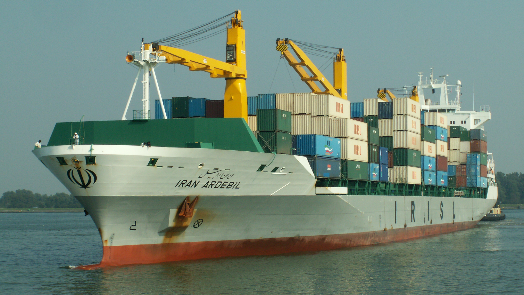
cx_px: 262
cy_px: 172
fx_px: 1167
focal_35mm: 84
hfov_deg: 25.3
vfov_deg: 14.4
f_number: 8
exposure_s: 1/250
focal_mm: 12.84
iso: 50
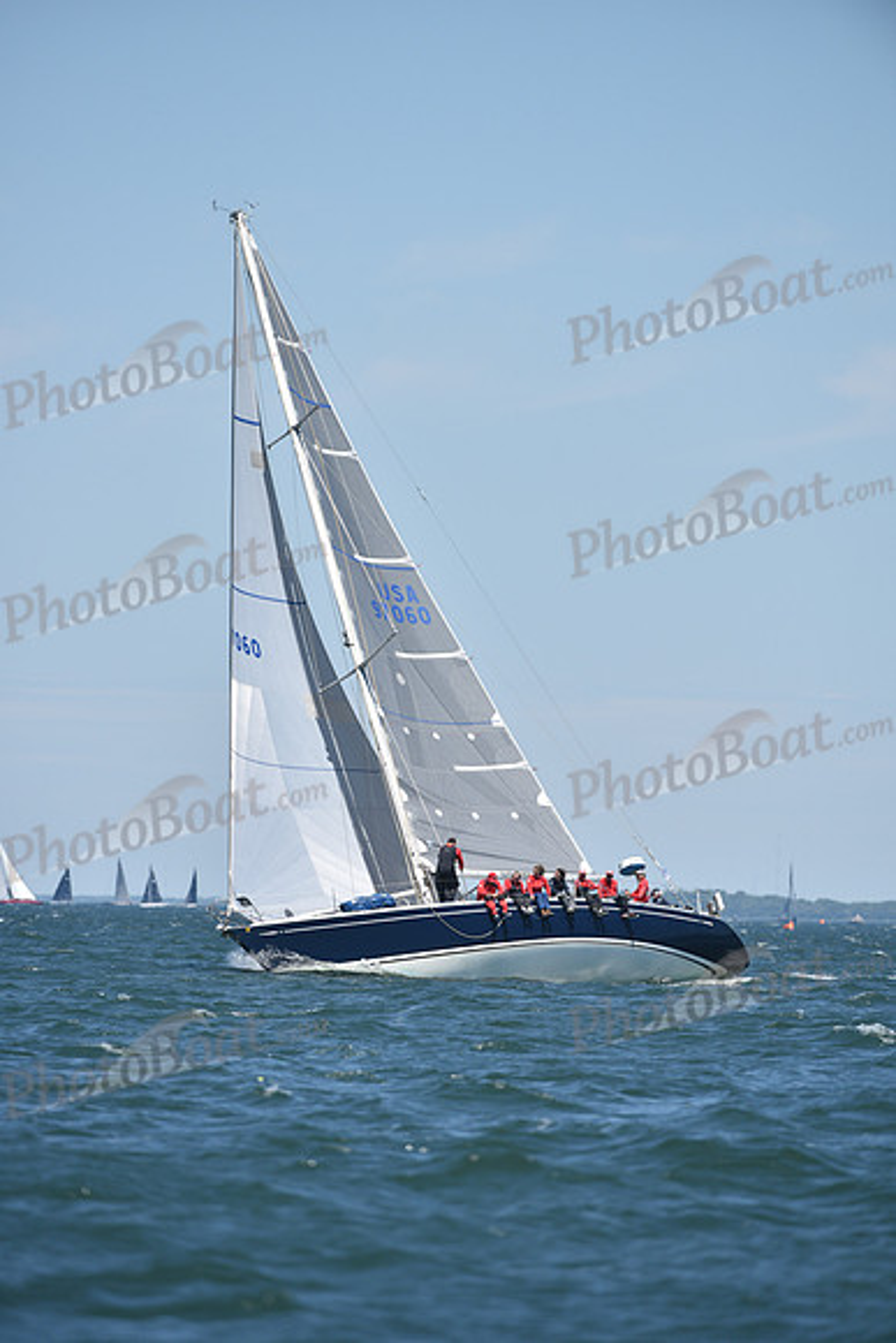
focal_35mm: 340
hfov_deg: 4.0
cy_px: 672
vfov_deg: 6.1
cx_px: 448
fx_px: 12685
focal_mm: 340
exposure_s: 1/1600
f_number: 5.6
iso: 250
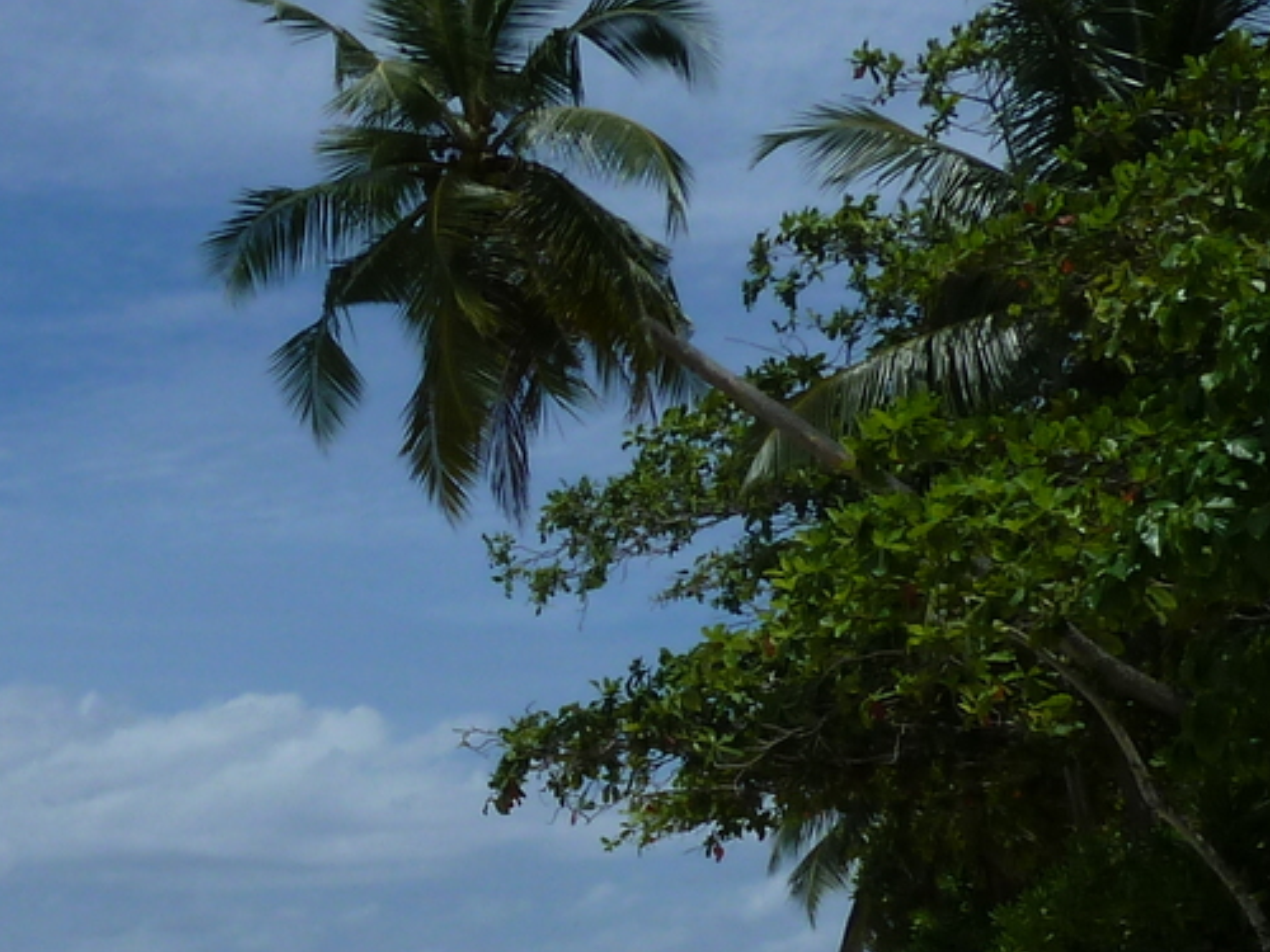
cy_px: 957
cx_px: -165
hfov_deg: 22.8
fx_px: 2935
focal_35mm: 80
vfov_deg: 18.0
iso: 80
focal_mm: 4.1
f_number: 5.6
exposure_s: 1/800
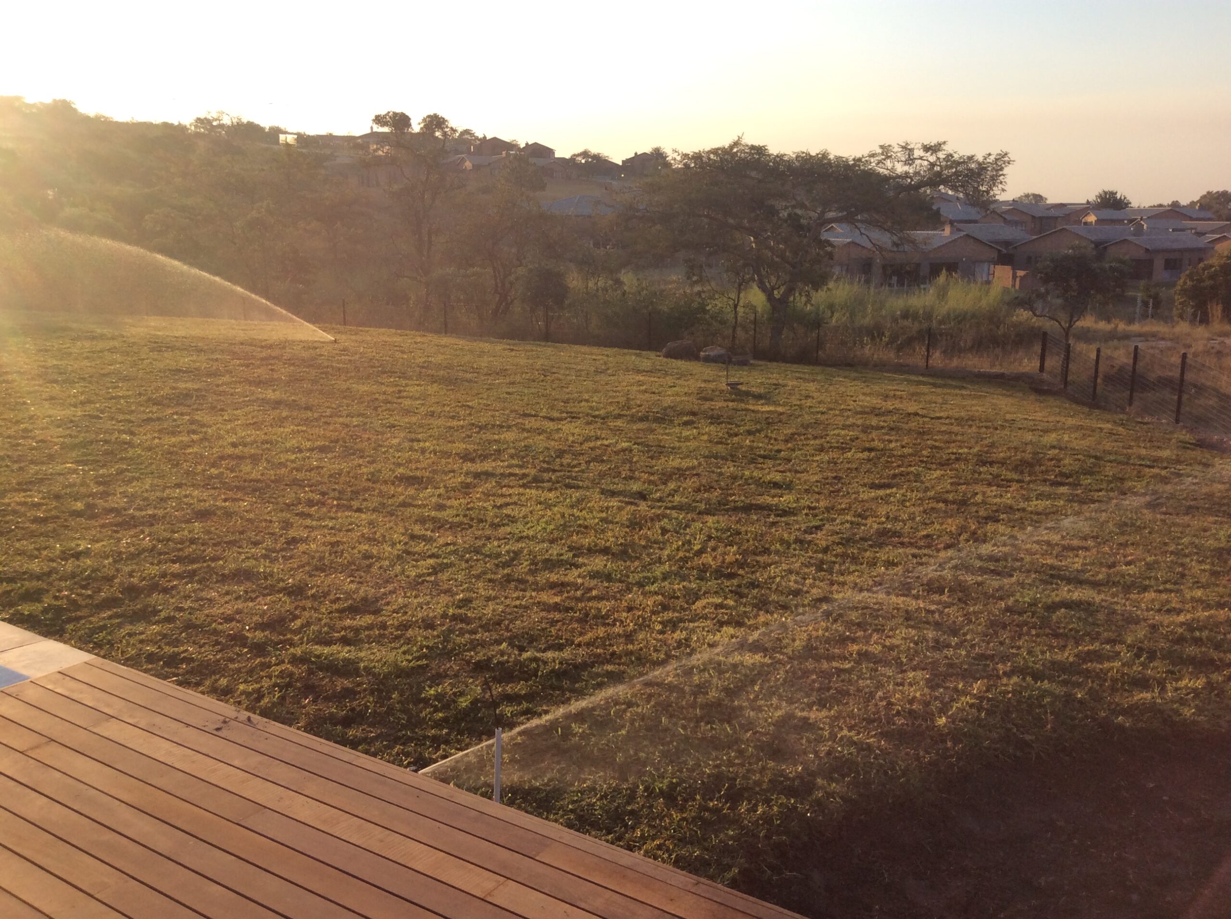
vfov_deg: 44.1
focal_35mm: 32
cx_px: 616
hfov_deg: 56.9
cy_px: 460
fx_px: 1136
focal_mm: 3.3
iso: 32
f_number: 2.4
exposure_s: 1/596
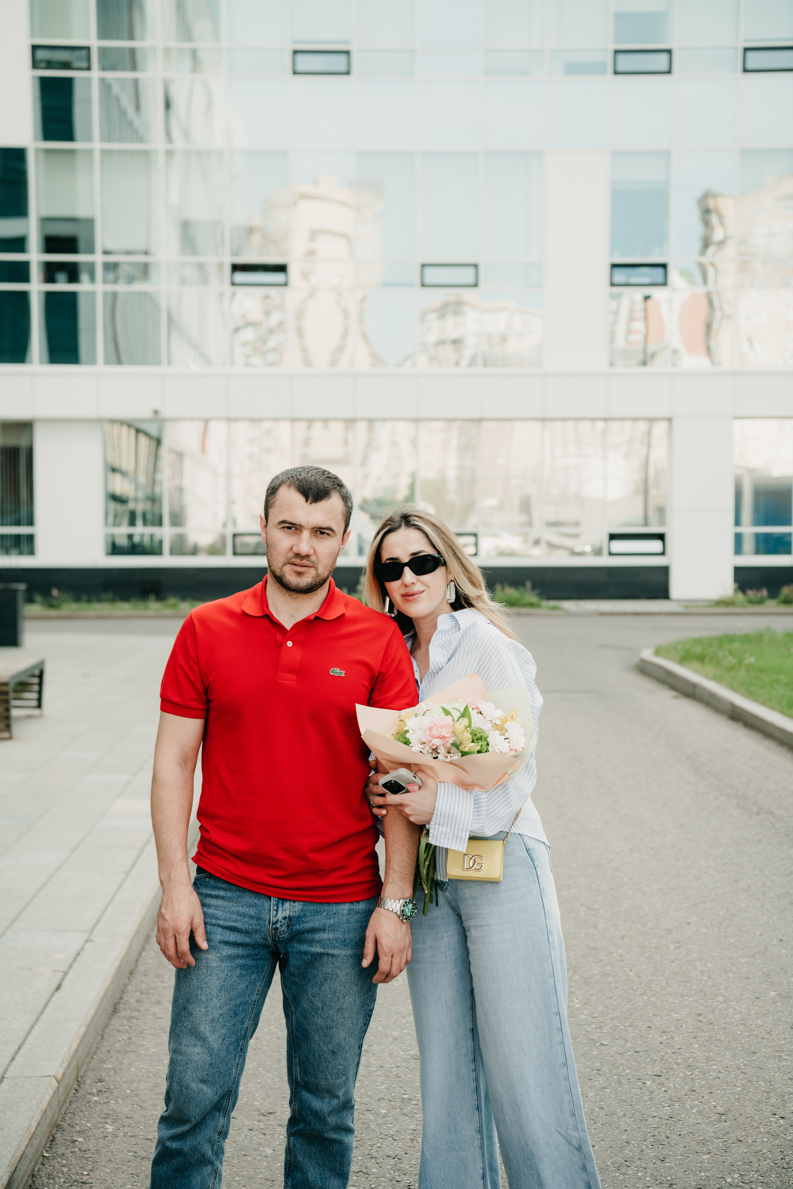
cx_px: 396
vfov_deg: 34.5
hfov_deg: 23.4
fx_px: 1916
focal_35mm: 58
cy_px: 594
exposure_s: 1/320
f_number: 4
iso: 125
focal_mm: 58
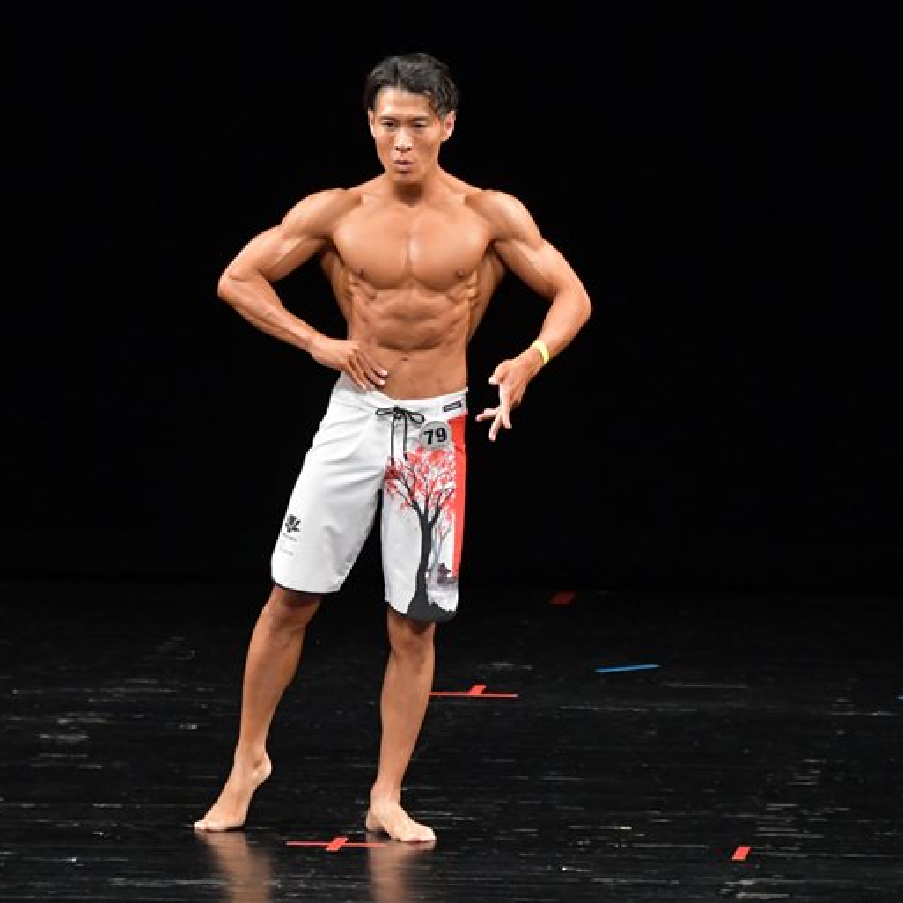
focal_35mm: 366
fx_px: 10802
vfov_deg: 4.8
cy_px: 452
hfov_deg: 4.8
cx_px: 492
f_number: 5.6
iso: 3200
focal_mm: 190
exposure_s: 1/400
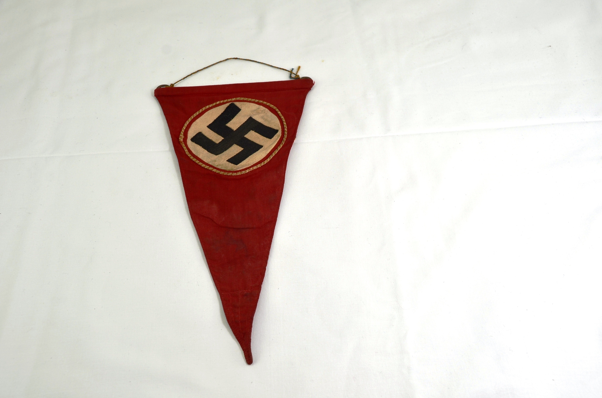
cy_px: 199
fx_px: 651
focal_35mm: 39
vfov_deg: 34.1
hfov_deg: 49.6
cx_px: 301
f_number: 6.3
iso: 200
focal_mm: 26
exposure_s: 1/160
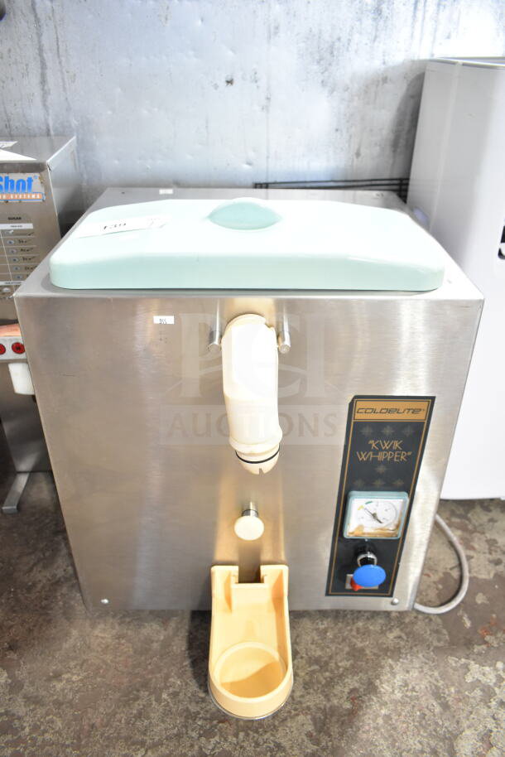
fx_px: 568
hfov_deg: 48.0
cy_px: 378
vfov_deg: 67.4
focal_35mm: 27
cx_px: 252
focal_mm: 18
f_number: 4.5
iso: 1600
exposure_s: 1/80
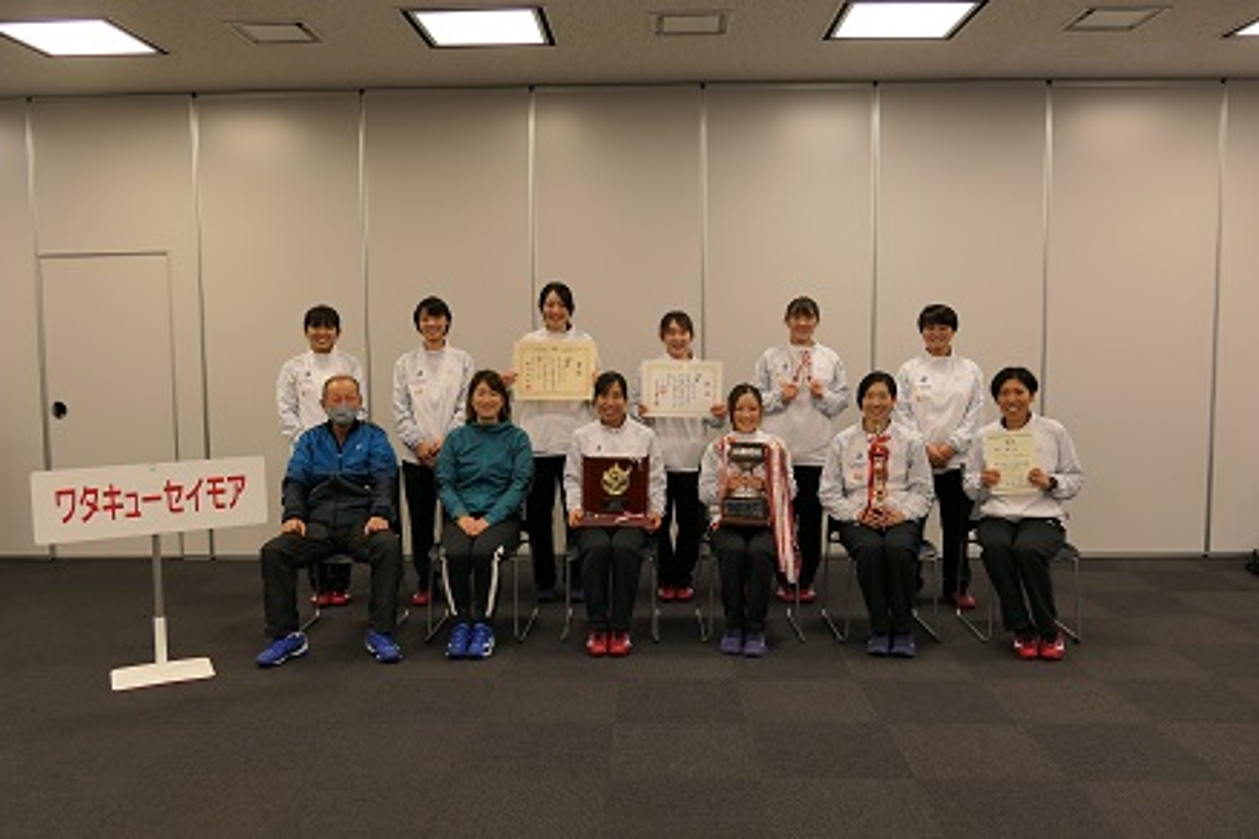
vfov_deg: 43.6
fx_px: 1049
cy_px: 420
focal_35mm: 30
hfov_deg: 61.9
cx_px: 630
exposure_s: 1/80
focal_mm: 10.85
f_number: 3
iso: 250
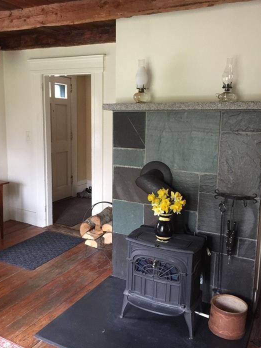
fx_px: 322
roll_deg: -0.7
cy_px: 176
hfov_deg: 44.1
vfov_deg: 56.8
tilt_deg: -8.4
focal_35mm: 32
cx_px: 123
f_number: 2.2
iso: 125
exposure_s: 1/15
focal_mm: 4.15
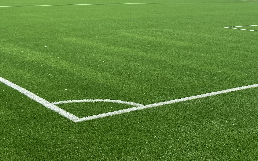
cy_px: 1
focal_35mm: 64
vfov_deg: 19.7
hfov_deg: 31.1
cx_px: 212
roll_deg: +0.2
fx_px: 450
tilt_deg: -0.1
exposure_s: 1/3300
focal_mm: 4.25
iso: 32
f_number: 1.8
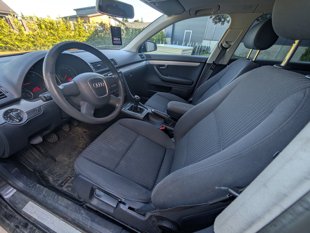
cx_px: 155
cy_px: 116
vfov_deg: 94.6
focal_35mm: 12
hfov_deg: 110.5
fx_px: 108
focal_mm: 2.02
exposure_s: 1/331
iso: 52
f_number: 1.7
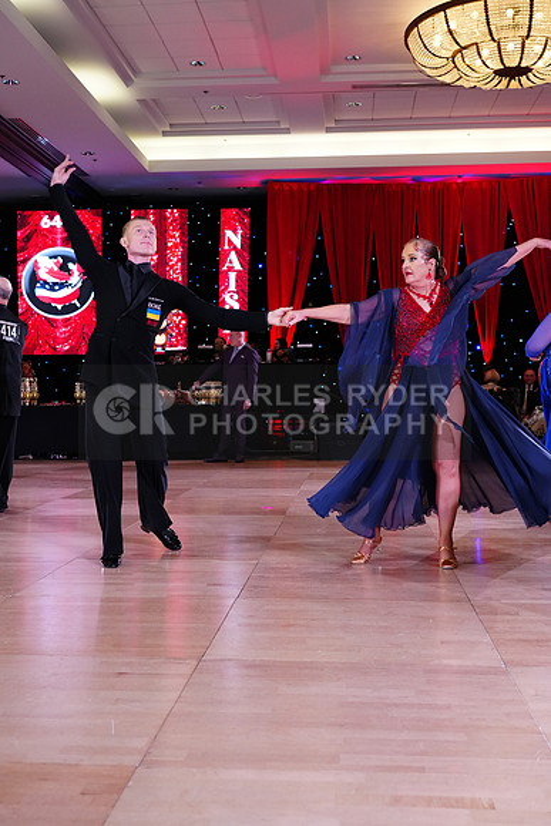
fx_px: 941
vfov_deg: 47.4
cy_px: 413
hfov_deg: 32.6
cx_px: 276
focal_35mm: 41
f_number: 5
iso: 2500
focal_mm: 41
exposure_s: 1/250
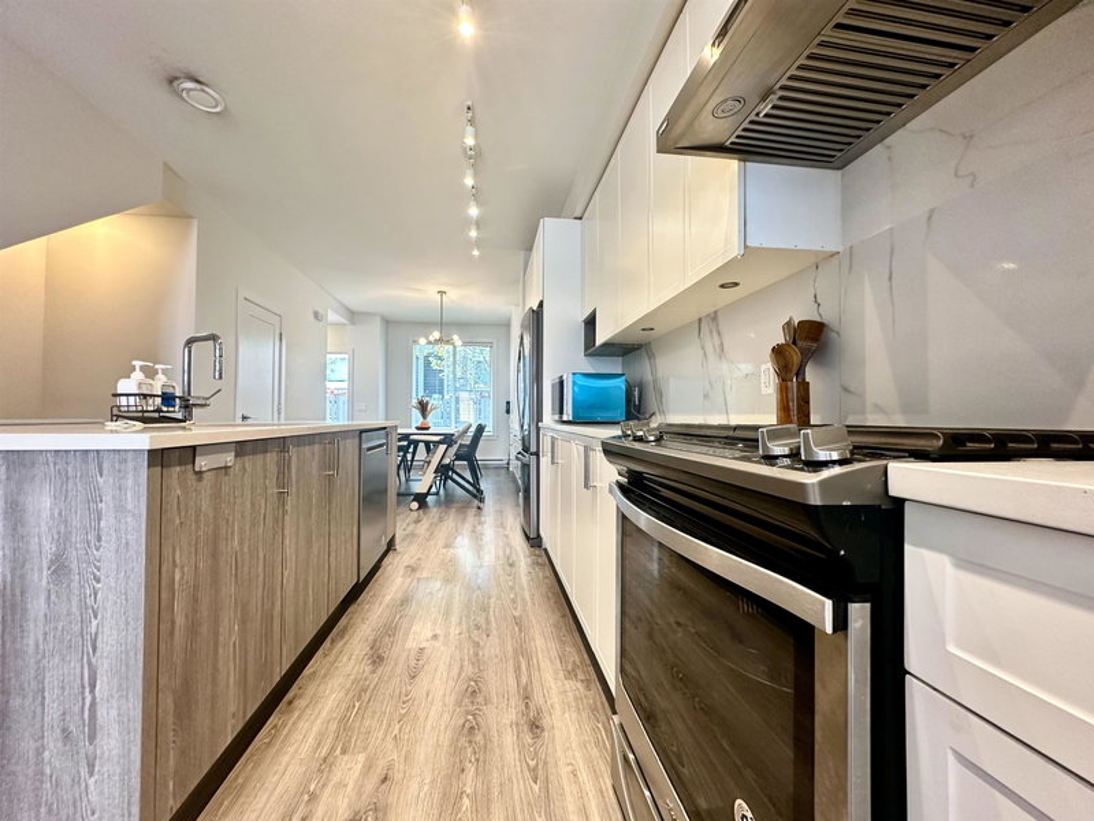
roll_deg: -0.3
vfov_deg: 85.7
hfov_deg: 102.1
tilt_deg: +0.8
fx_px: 442
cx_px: 547
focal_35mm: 14
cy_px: 410
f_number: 2.2
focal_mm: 2.22
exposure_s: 1/60
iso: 200
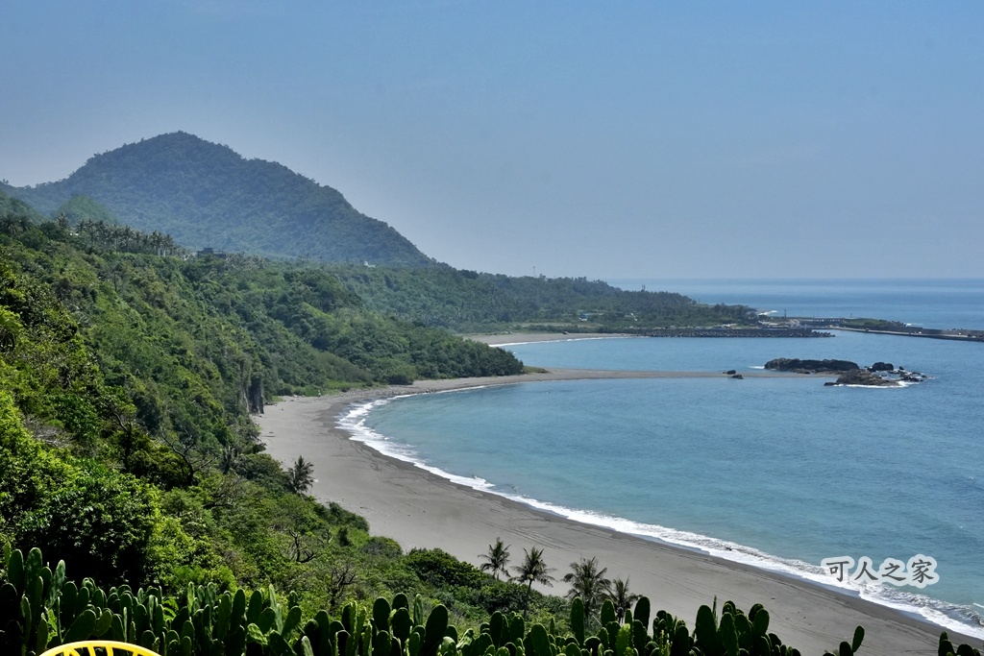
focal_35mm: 73
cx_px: 492
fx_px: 1995
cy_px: 328
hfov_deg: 27.7
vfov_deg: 18.7
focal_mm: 48.7
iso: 1600
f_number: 11
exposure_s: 1/4000
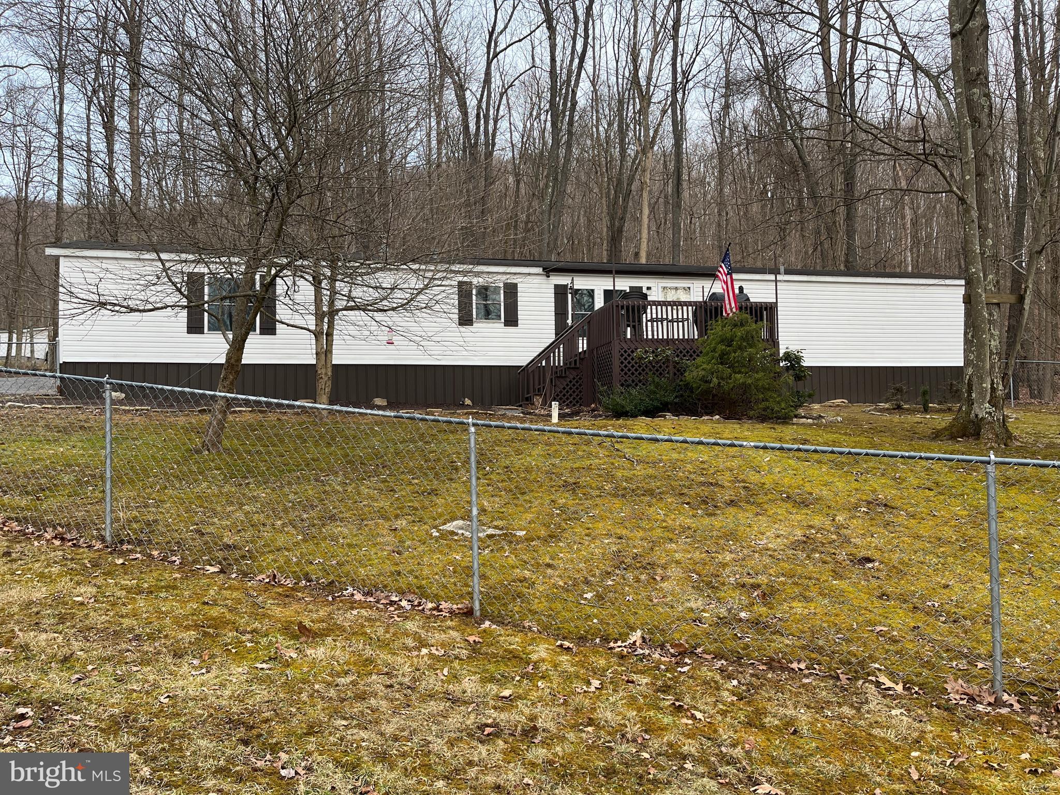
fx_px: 796
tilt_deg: +2.8
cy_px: 398
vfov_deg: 53.1
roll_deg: +1.5
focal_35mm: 26
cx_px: 530
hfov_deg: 67.3
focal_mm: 5.1
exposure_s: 1/124
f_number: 1.6
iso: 40
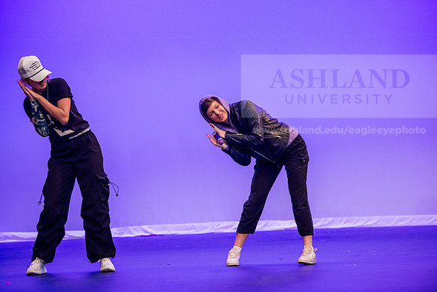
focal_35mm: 120
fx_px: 1457
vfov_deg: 11.4
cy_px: 146
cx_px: 218
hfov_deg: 17.1
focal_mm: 120
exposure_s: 1/320
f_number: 3.2
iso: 4000
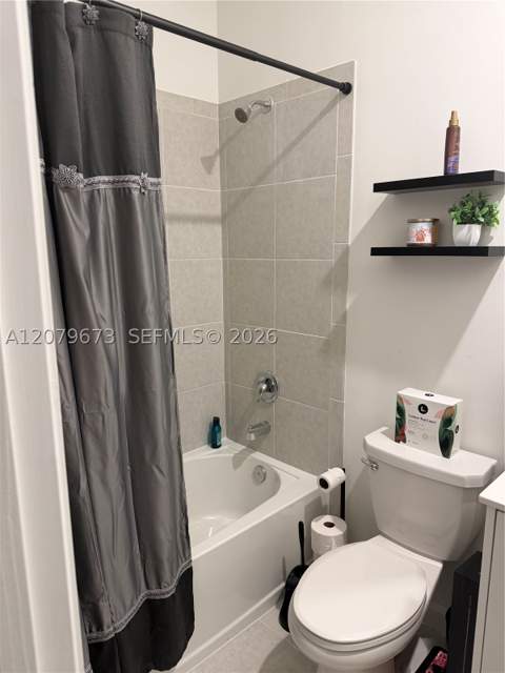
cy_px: 336
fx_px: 467
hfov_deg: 56.8
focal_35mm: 24
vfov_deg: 71.6
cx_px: 252
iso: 250
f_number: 1.78
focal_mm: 6.76
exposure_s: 1/60
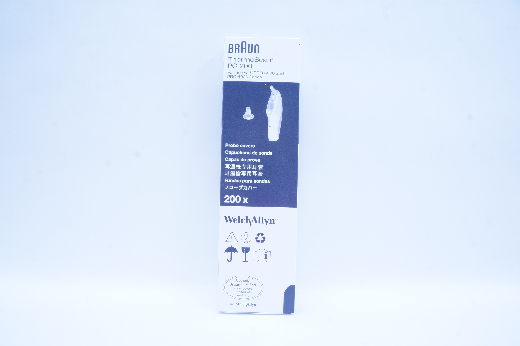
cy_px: 173
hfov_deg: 67.4
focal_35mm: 27
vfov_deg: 47.8
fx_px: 390
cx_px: 260
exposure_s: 1/10
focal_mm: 18
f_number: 13
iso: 400
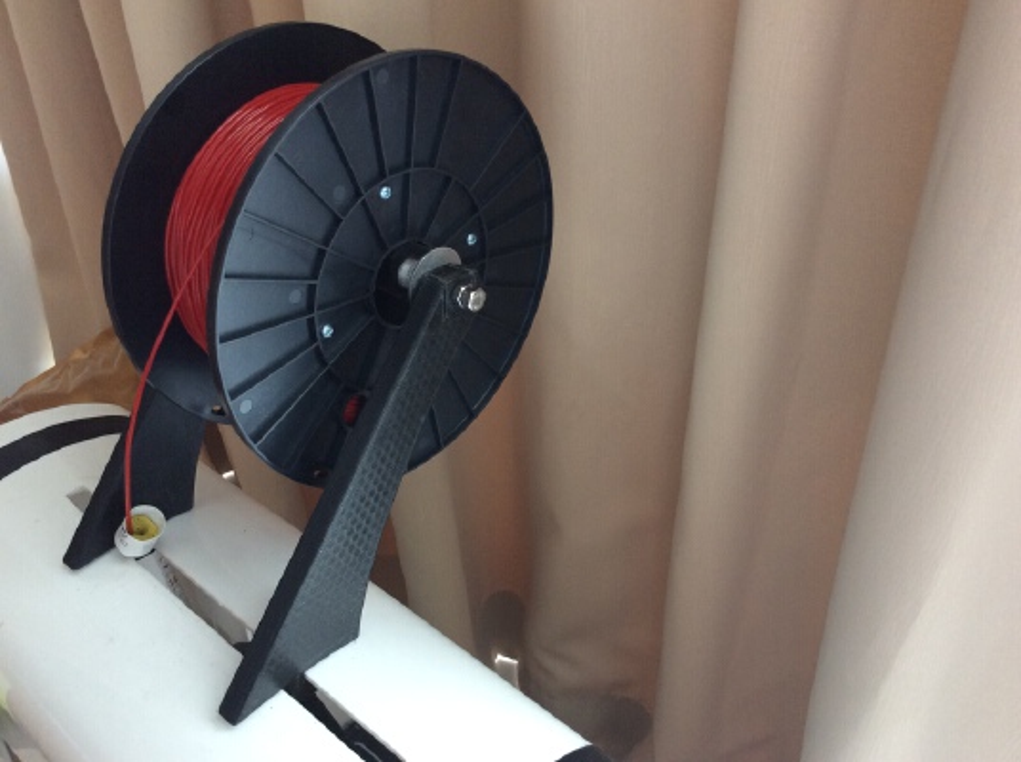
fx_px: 942
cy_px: 381
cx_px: 510
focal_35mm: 32
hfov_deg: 56.9
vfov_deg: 44.0
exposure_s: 1/24
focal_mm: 3.3
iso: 80
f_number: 2.4
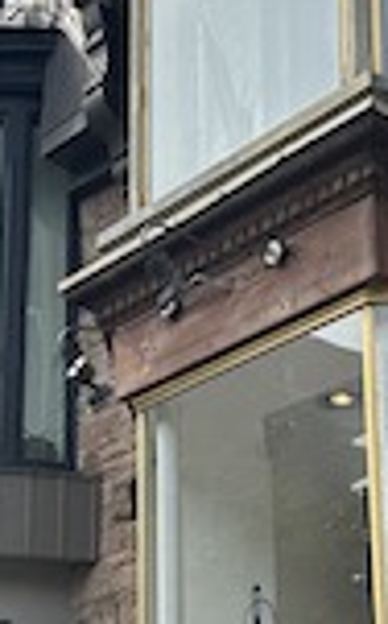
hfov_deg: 12.0
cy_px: 471
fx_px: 1832
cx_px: 58
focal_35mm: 108
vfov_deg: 19.2
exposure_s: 1/4184
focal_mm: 6.86
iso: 80
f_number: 1.78
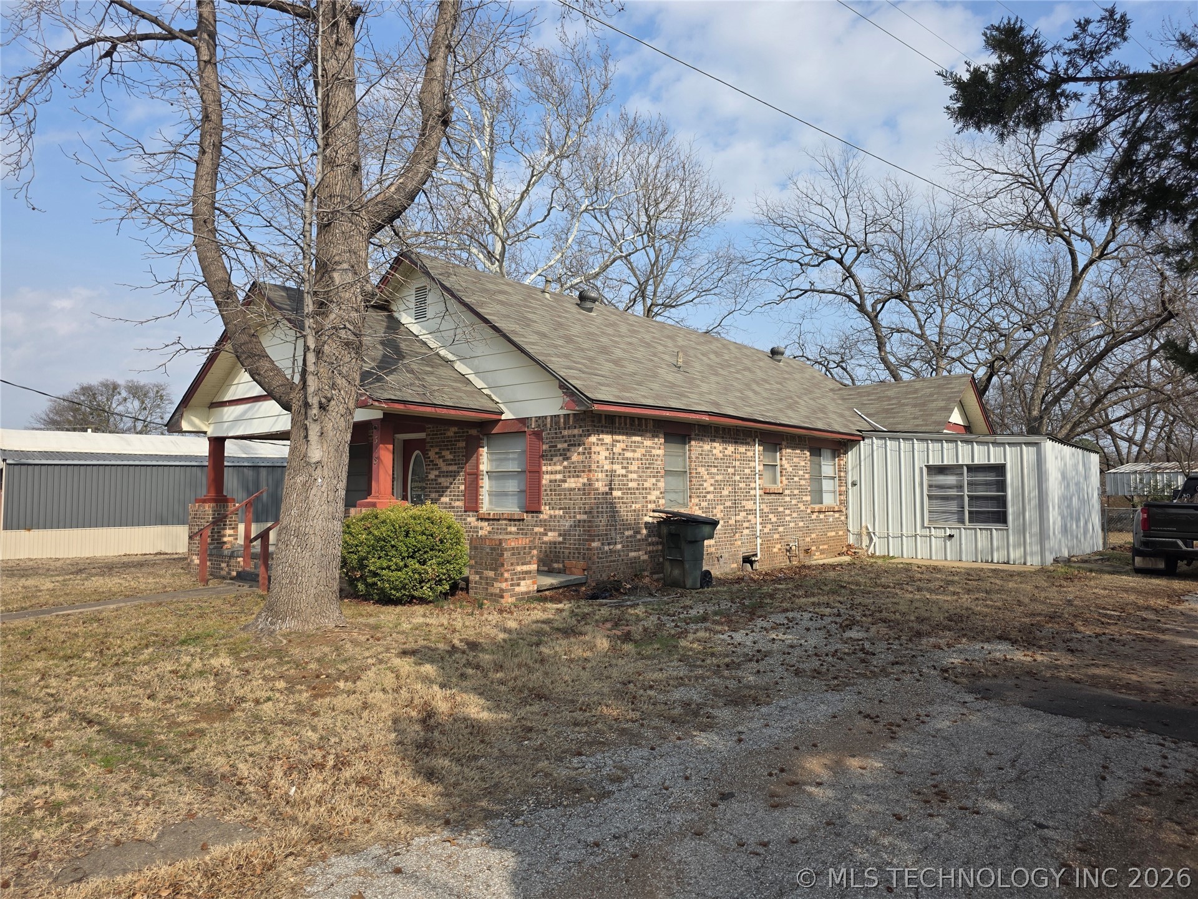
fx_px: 796
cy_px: 450
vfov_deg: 58.9
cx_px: 599
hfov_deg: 73.9
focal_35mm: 23
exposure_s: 1/4889
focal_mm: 6.3
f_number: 1.7
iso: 80
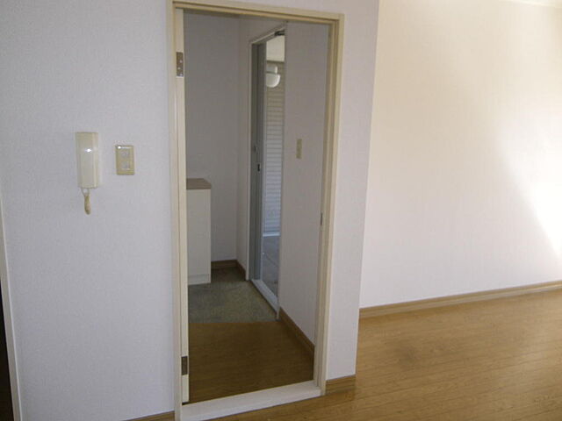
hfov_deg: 63.4
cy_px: 210
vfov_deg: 49.7
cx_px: 281
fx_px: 455
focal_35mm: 28
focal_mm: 4.9
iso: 80
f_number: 2.6
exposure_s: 1/60
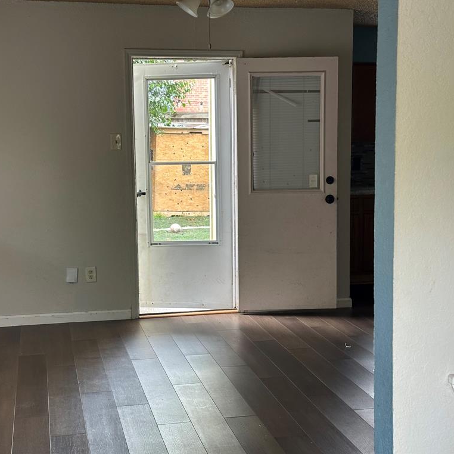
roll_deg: +0.4
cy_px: 228
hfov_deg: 30.0
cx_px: 221
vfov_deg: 30.0
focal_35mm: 57
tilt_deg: -6.2
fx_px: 846
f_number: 1.78
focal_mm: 6.86
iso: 100
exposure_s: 1/60
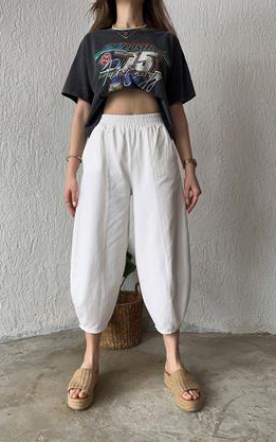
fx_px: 313
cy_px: 224
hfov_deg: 47.6
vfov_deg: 70.4
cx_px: 129
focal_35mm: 26
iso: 100
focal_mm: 6.86
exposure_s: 1/121
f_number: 1.78
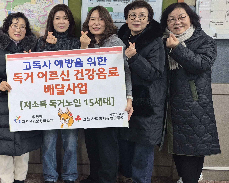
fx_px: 278
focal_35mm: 41
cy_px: 63
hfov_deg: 42.5
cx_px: 42
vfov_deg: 36.2
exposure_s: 1/120
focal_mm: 5.4
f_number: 1.8
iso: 250
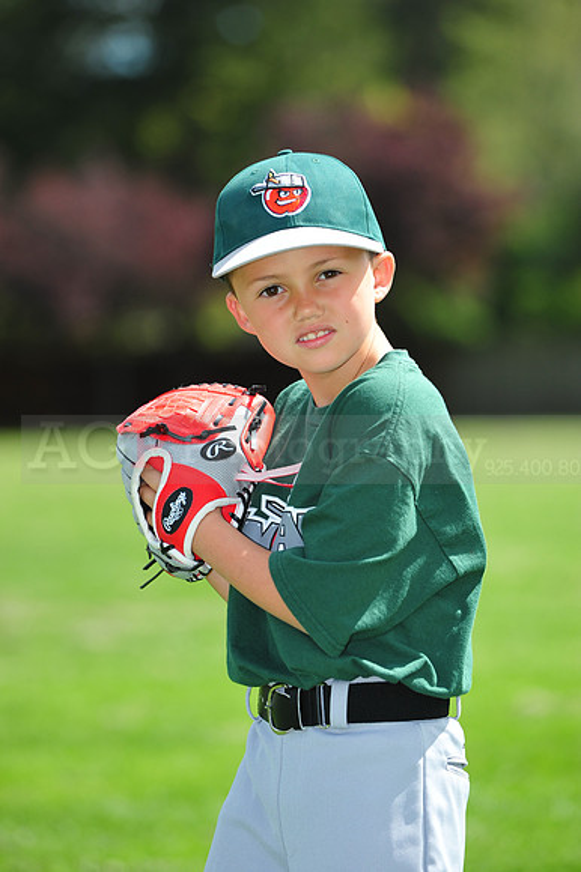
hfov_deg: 6.9
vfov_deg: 10.3
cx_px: 290
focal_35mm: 200
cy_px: 436
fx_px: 4847
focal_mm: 200
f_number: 5
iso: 400
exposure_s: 1/1600
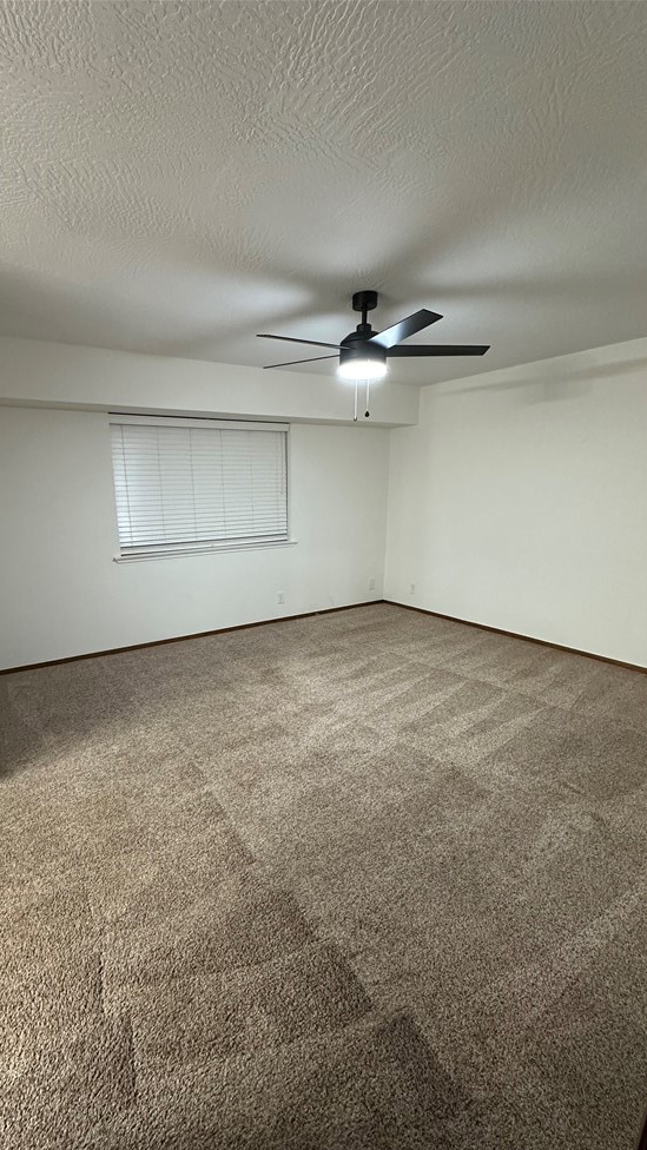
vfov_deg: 99.3
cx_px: 262
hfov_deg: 66.5
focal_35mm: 16
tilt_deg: -13.7
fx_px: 488
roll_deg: +0.3
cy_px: 602
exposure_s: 1/60
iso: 400
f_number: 2.2
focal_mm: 2.22
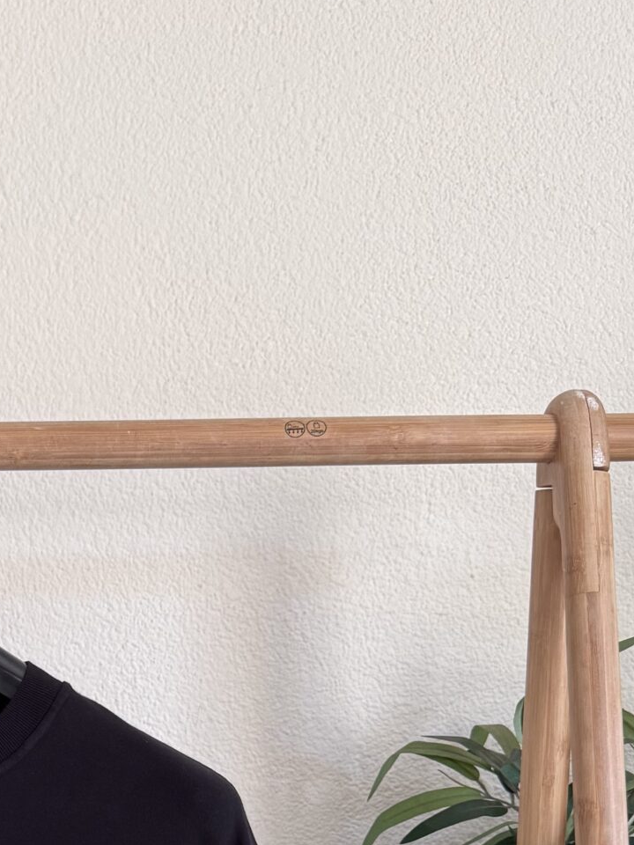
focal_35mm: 64
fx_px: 1563
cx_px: -84
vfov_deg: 28.4
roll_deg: +1.2
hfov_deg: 21.6
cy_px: 847
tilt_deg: -0.1
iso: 200
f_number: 1.78
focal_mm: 6.76
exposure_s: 1/84
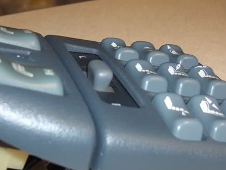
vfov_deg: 20.4
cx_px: 91
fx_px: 471
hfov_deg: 26.9
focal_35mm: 72
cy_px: 123
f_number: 2.8
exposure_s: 1/60
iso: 100
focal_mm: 8
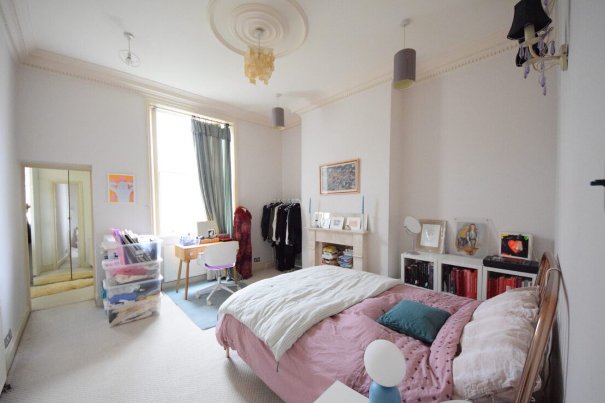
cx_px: 298
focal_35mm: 13
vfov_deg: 85.3
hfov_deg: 108.3
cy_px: 215
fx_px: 218
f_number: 4.5
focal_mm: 8
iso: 5000
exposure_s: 1/60
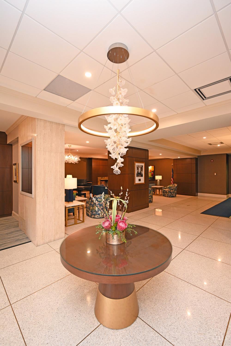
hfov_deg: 75.5
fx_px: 149
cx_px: 116
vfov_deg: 98.5
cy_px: 173
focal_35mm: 16
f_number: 4
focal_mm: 15.5
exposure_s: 1/60
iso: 900
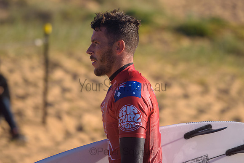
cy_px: 82
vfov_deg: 4.6
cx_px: 122
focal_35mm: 300
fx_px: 2034
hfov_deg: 6.9
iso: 400
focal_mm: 300
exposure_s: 1/2000
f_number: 5.6
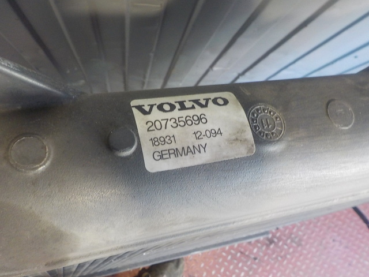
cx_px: 184
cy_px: 138
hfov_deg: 60.0
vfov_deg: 46.8
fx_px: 320
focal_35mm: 30
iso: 320
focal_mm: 4.1
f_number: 3.3
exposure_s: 1/30
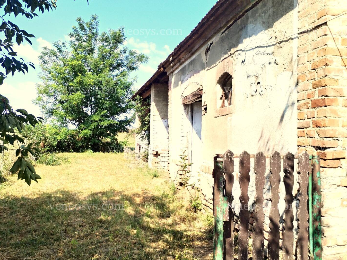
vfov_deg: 36.8
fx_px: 391
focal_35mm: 39
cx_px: 145
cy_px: 139
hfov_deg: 47.7
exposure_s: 1/835
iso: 100
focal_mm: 4.75
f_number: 1.8
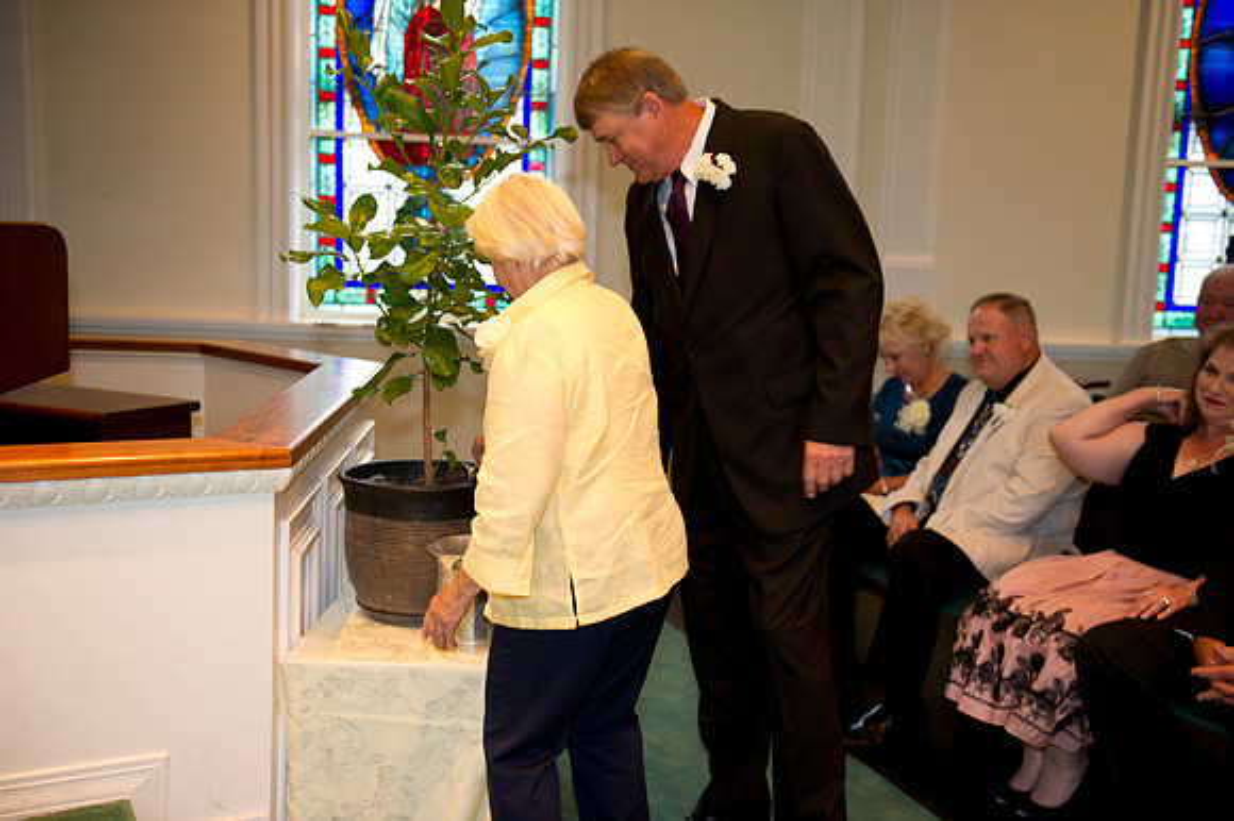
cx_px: 617
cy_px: 410
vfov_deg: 31.9
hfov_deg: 46.4
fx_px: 1439
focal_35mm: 42
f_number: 2.8
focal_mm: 42
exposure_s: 1/60
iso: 1600
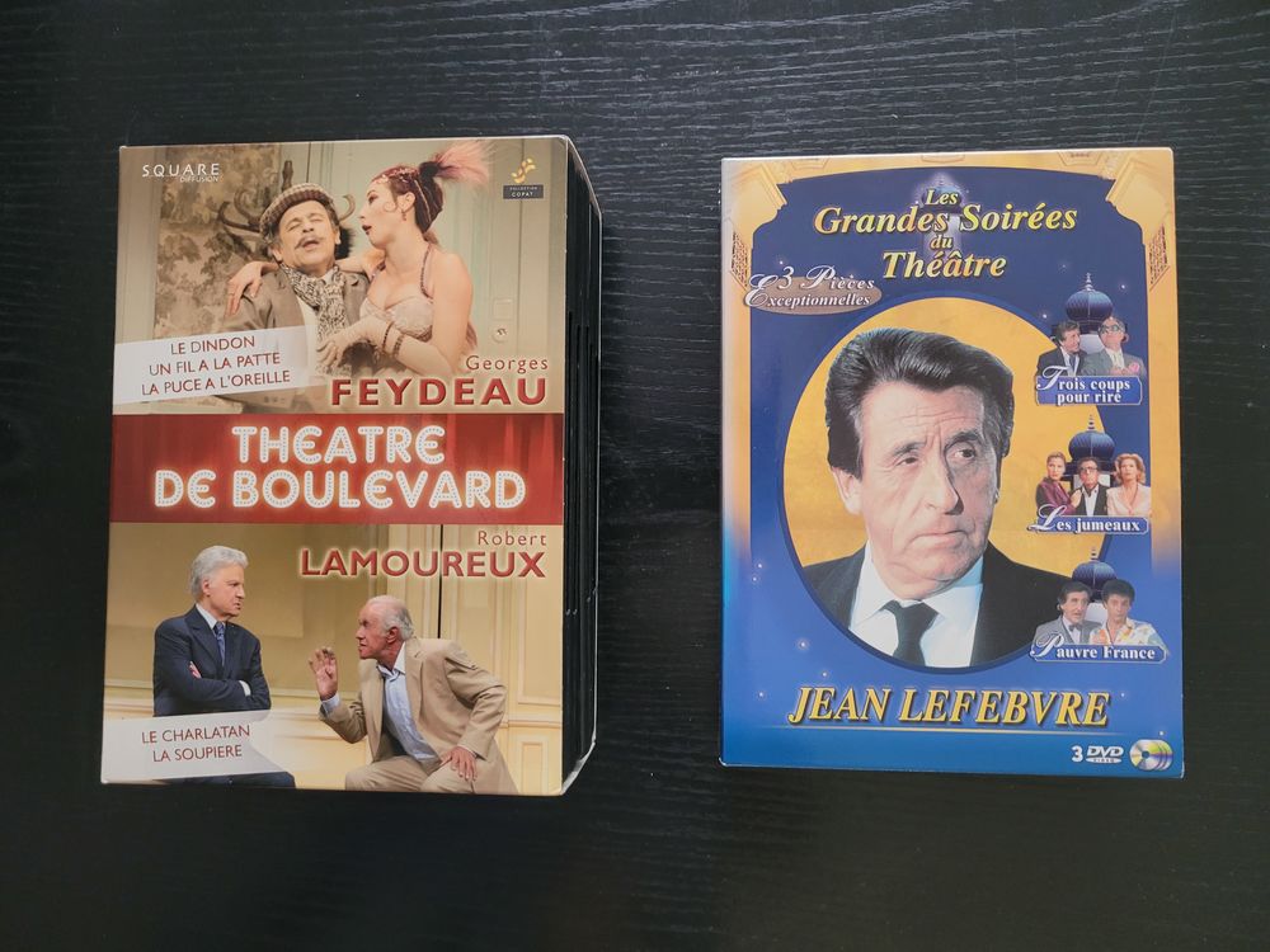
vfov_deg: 53.1
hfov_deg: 67.3
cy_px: 476
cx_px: 635
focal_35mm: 26
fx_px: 954
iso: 320
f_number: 1.8
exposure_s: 1/50
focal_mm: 5.4
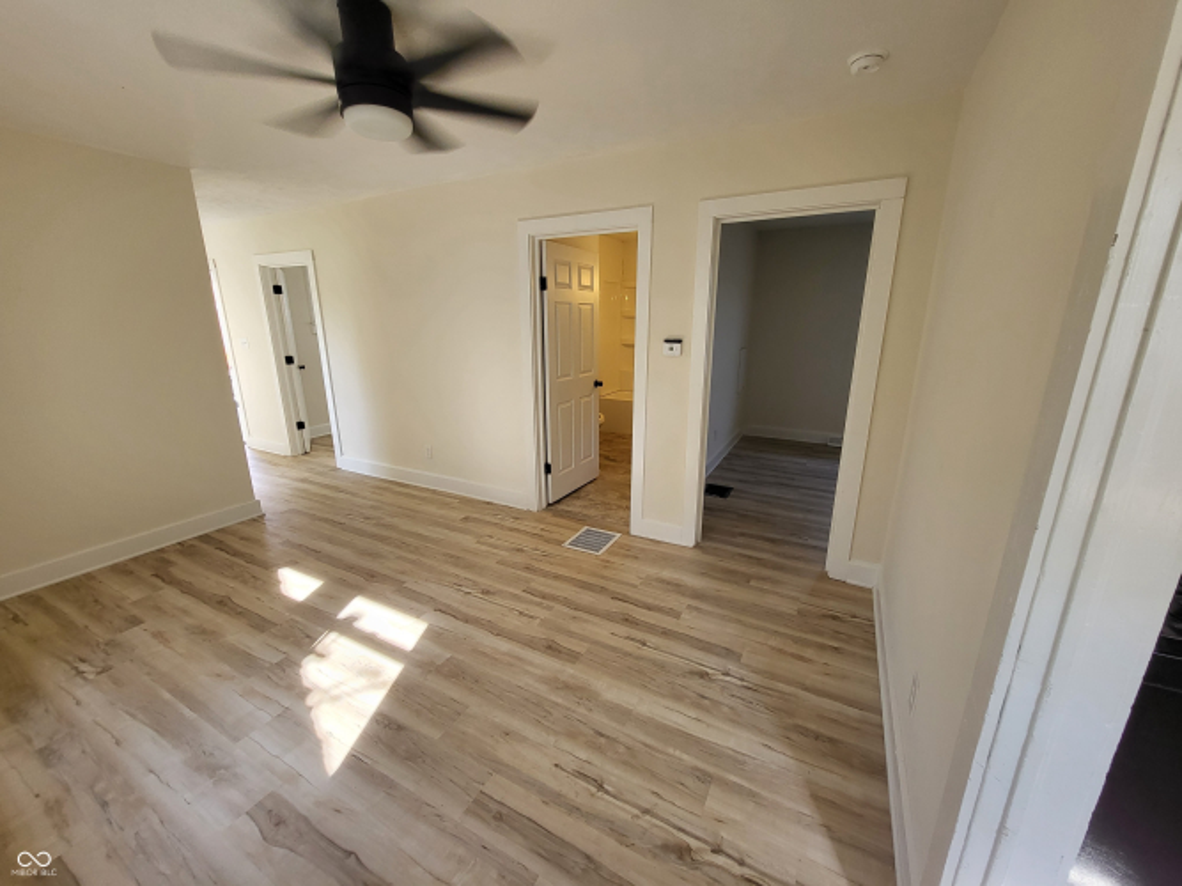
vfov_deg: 89.9
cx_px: 591
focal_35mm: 13
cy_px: 443
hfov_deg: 106.2
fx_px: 444
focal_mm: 1.74
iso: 80
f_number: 2.2
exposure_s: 1/60
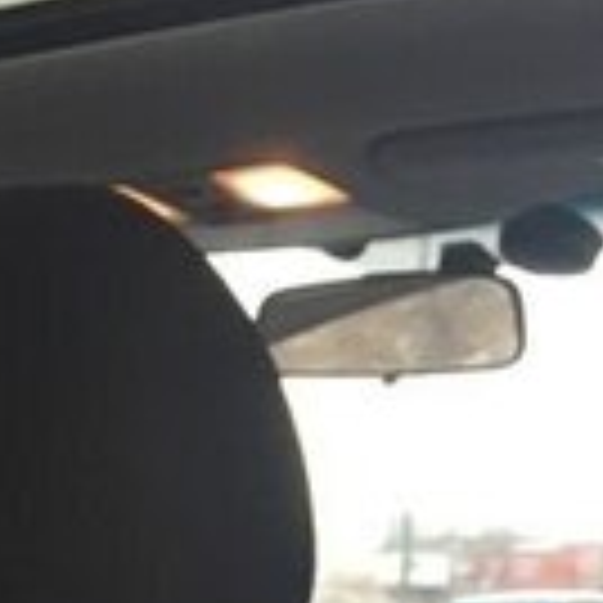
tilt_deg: -8.4
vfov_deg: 13.1
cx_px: -351
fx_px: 2483
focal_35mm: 126
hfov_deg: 13.0
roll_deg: +0.0
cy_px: 920
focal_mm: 4.15
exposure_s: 1/33
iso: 100
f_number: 2.2
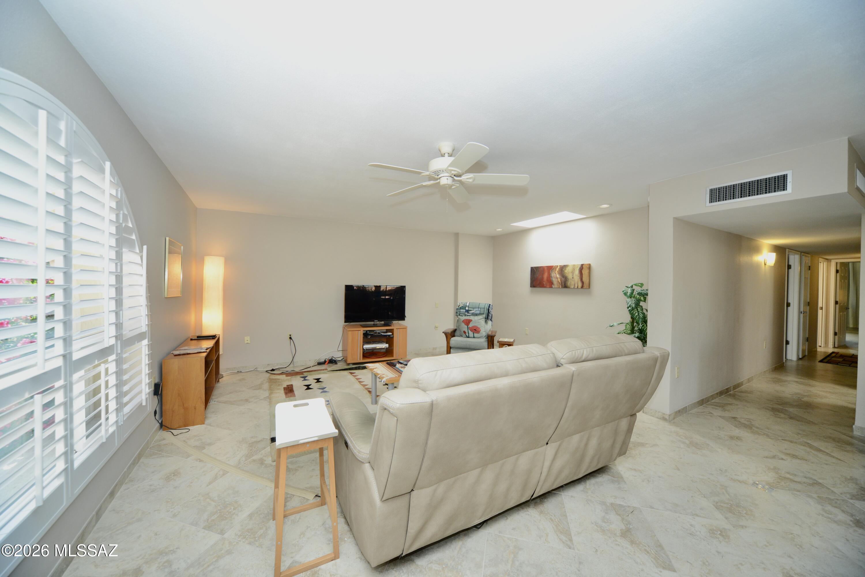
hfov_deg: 112.6
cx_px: 432
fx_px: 288
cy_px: 288
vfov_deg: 90.0
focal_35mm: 12
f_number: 7.1
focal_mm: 12
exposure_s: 1/60
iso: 800
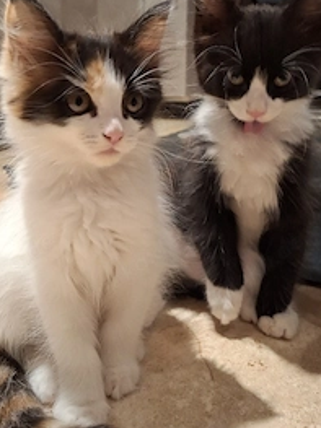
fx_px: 433
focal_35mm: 35
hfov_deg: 40.7
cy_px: 161
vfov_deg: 52.1
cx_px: 166
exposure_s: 1/33
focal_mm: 5.54
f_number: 1.8
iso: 320
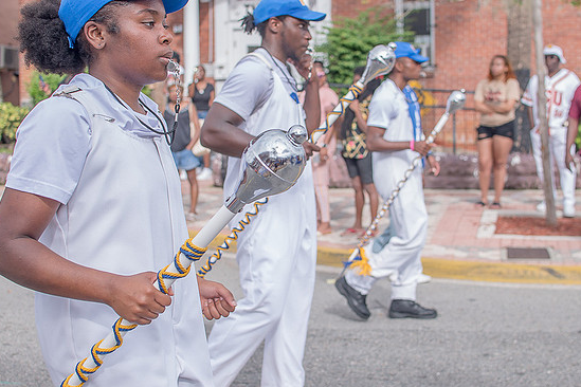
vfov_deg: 24.6
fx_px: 888
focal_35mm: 55
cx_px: 291
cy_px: 188
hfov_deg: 36.2
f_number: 4
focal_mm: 35
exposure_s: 1/500
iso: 100
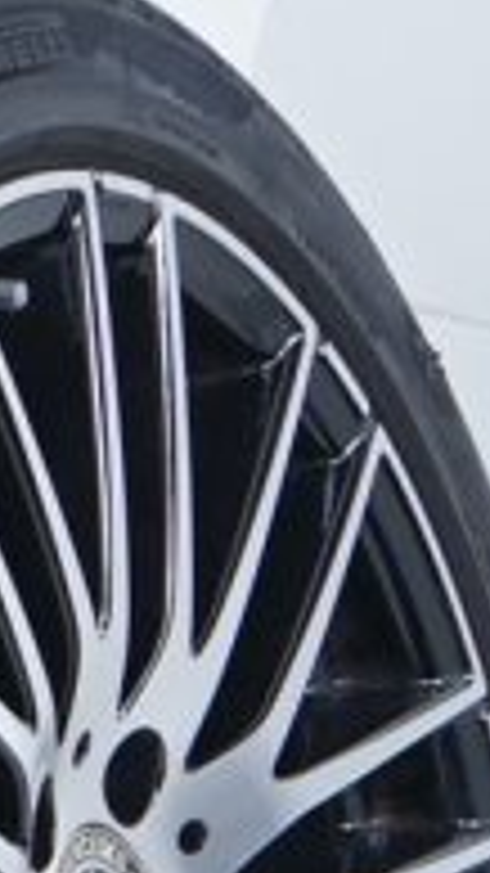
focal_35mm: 362
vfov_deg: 5.9
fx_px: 8369
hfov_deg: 2.8
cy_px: 1352
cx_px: -3610
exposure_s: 1/100
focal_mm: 35
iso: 250
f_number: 7.1
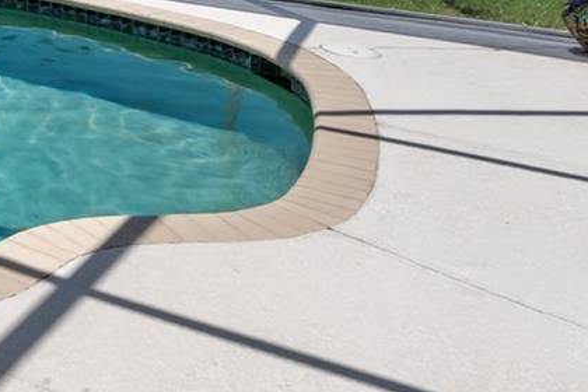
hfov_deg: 23.9
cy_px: -193
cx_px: -351
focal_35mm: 61
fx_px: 996
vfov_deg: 19.5
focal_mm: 16
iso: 320
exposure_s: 1/200
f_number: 22
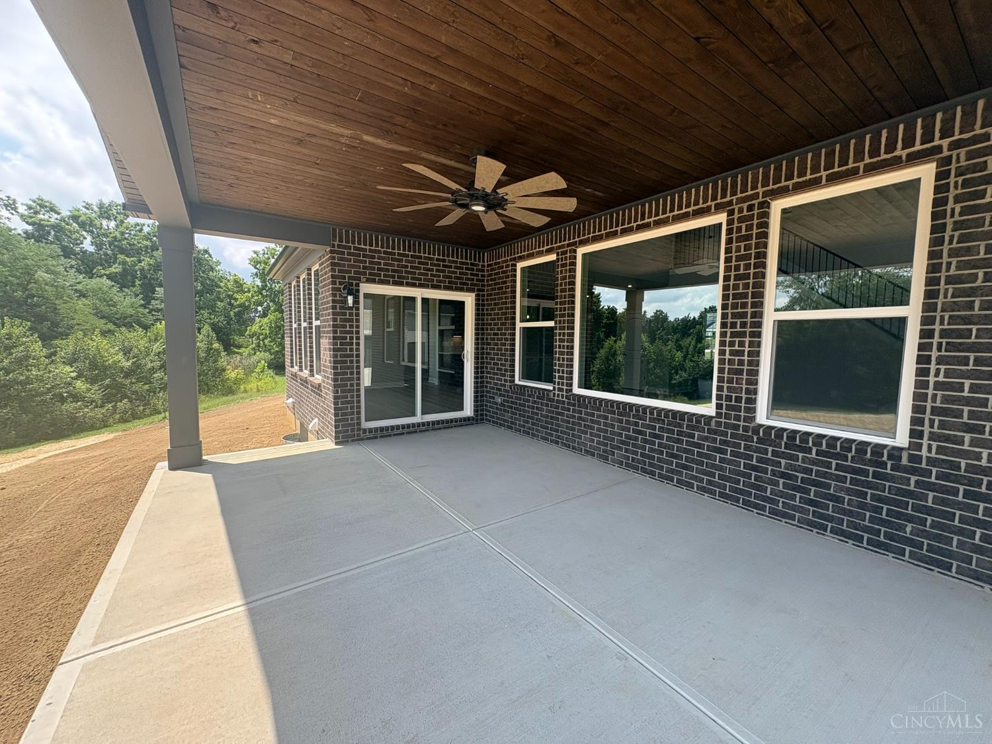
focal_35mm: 14
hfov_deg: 102.1
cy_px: 372
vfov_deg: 85.7
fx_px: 401
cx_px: 496
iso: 64
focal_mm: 2.22
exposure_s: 1/501
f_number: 2.2
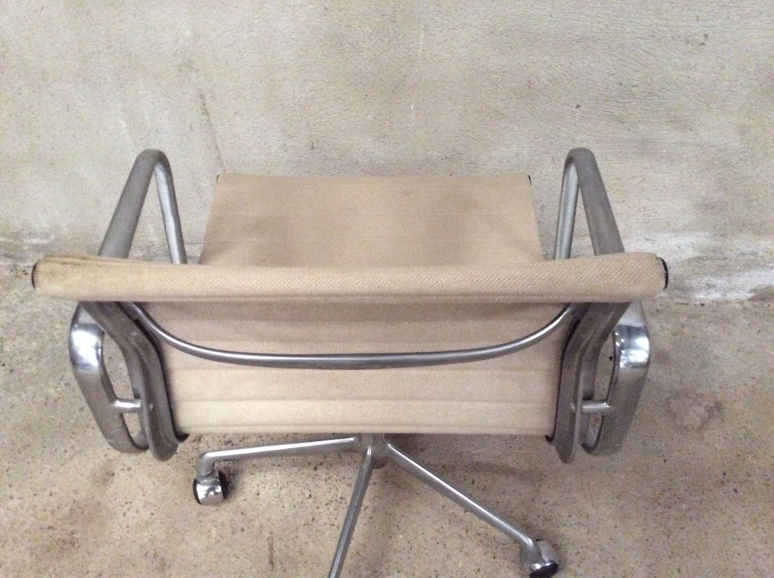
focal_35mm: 32
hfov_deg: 56.9
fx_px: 714
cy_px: 289
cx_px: 387
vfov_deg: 44.1
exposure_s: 1/17
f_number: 2.4
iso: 500
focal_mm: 3.3
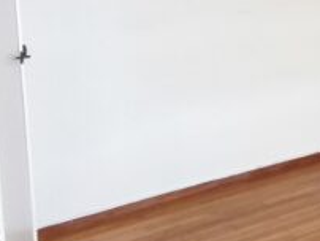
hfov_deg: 19.8
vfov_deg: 18.2
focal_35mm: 76
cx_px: 554
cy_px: -65
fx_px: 703
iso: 200
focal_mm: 1.91
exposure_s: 1/33.3
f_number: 2.2
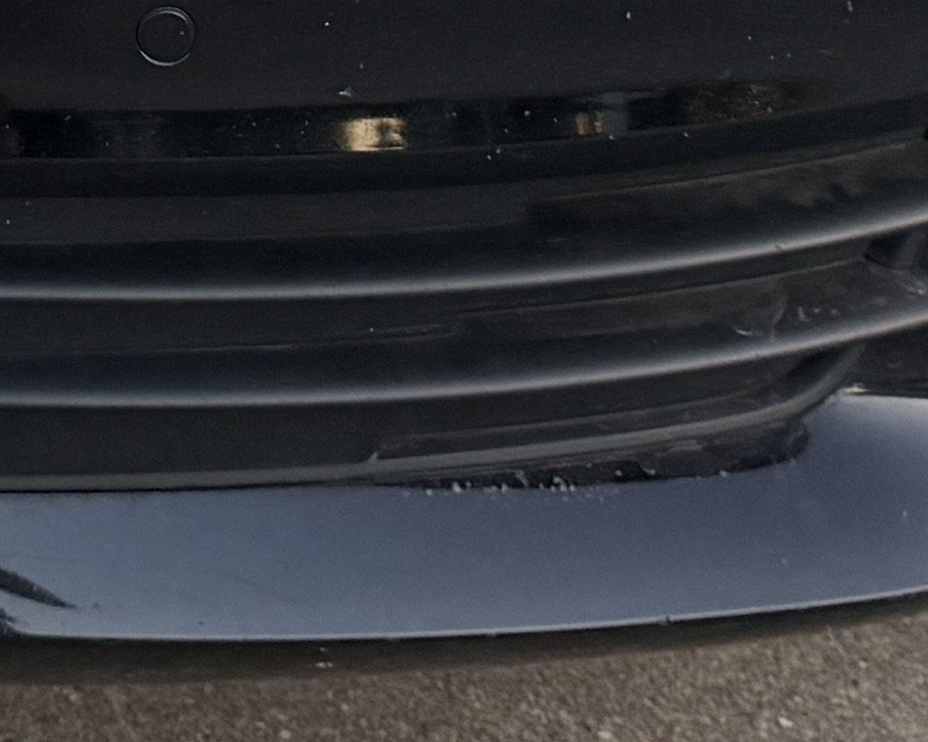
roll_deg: -1.3
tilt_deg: -14.8
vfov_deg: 10.2
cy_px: -866
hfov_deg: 13.1
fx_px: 3762
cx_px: -578
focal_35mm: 137
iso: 125
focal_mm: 6.76
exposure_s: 1/206
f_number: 1.78
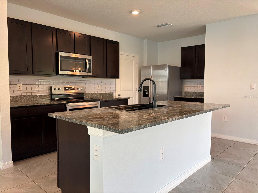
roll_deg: +0.7
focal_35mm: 26
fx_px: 194
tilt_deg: -2.9
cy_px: 96
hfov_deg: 67.3
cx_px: 129
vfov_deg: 53.1
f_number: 1.6
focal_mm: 5.96
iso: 125
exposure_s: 1/120
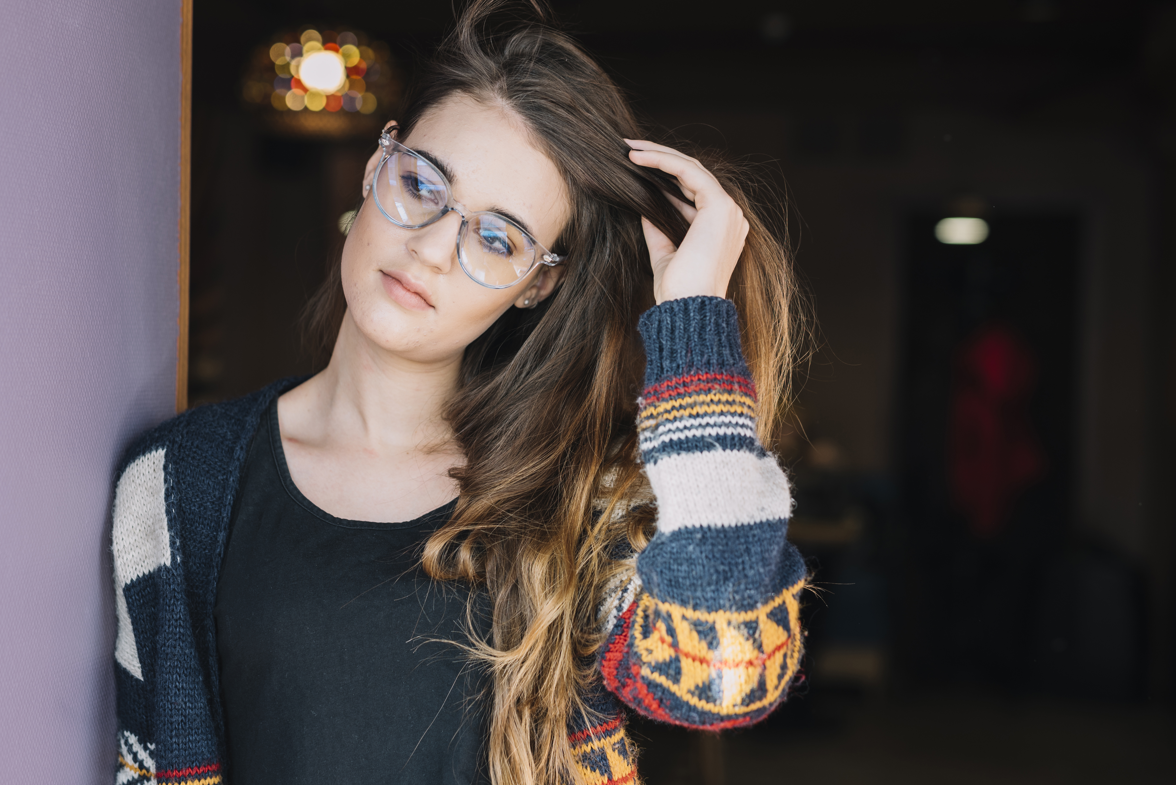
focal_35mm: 57
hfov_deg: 35.0
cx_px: 577
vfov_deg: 23.8
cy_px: 396
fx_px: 1863
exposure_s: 1/160
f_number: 2.2
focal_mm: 50
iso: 200
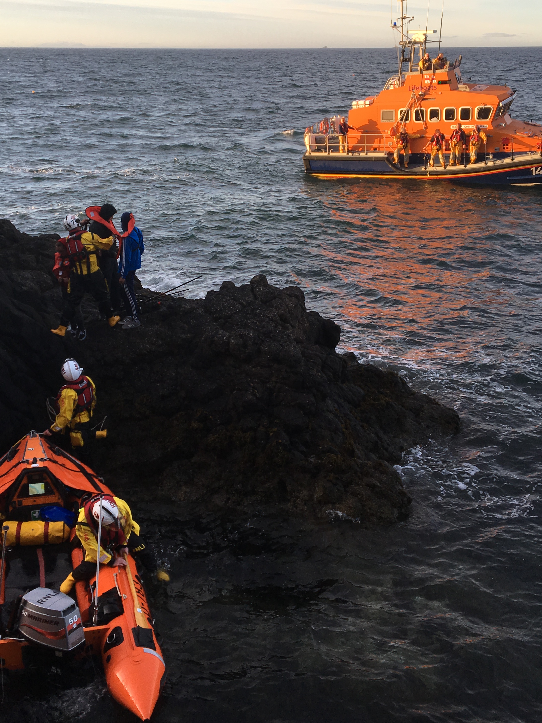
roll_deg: +0.0
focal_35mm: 41
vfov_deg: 45.7
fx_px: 856
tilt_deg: -16.3
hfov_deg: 35.1
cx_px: 244
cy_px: 314
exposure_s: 1/463
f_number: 2.2
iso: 25
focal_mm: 4.15
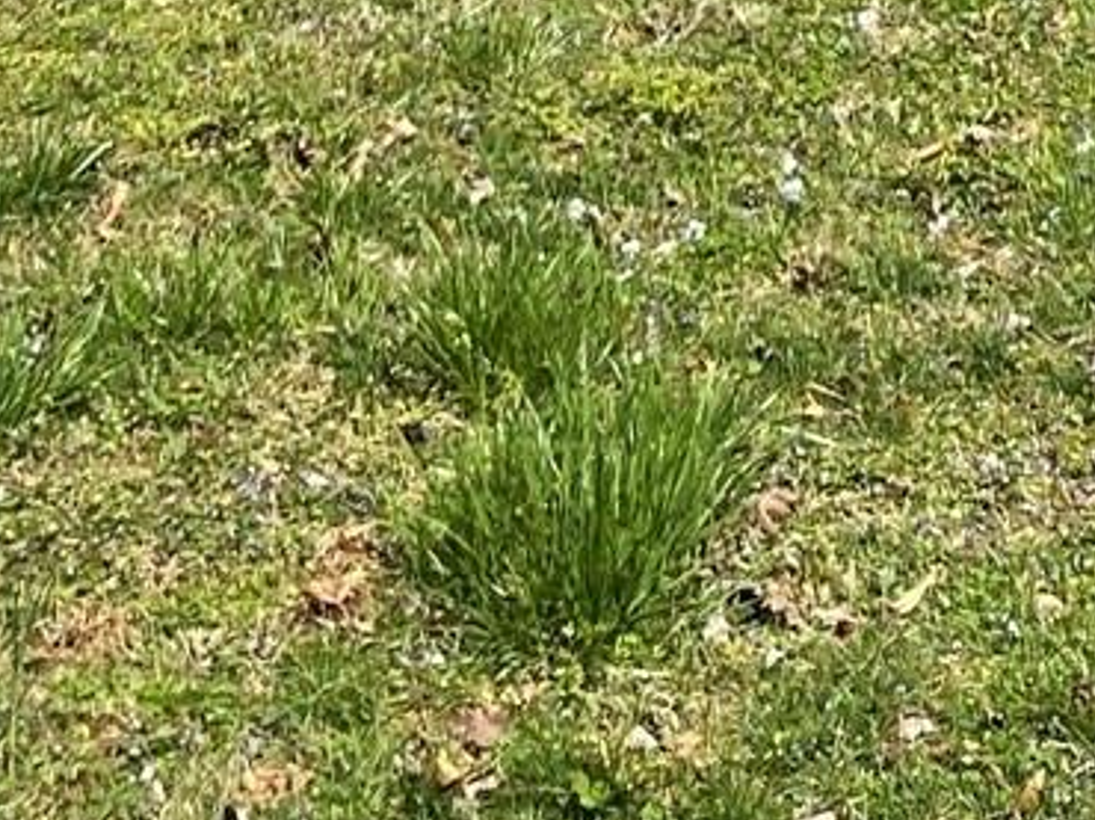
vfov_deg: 9.2
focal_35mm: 144
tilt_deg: +5.6
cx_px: 962
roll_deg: -0.5
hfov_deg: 13.6
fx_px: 4552
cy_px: -1155
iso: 32
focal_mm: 5.1
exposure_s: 1/3663
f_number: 1.6
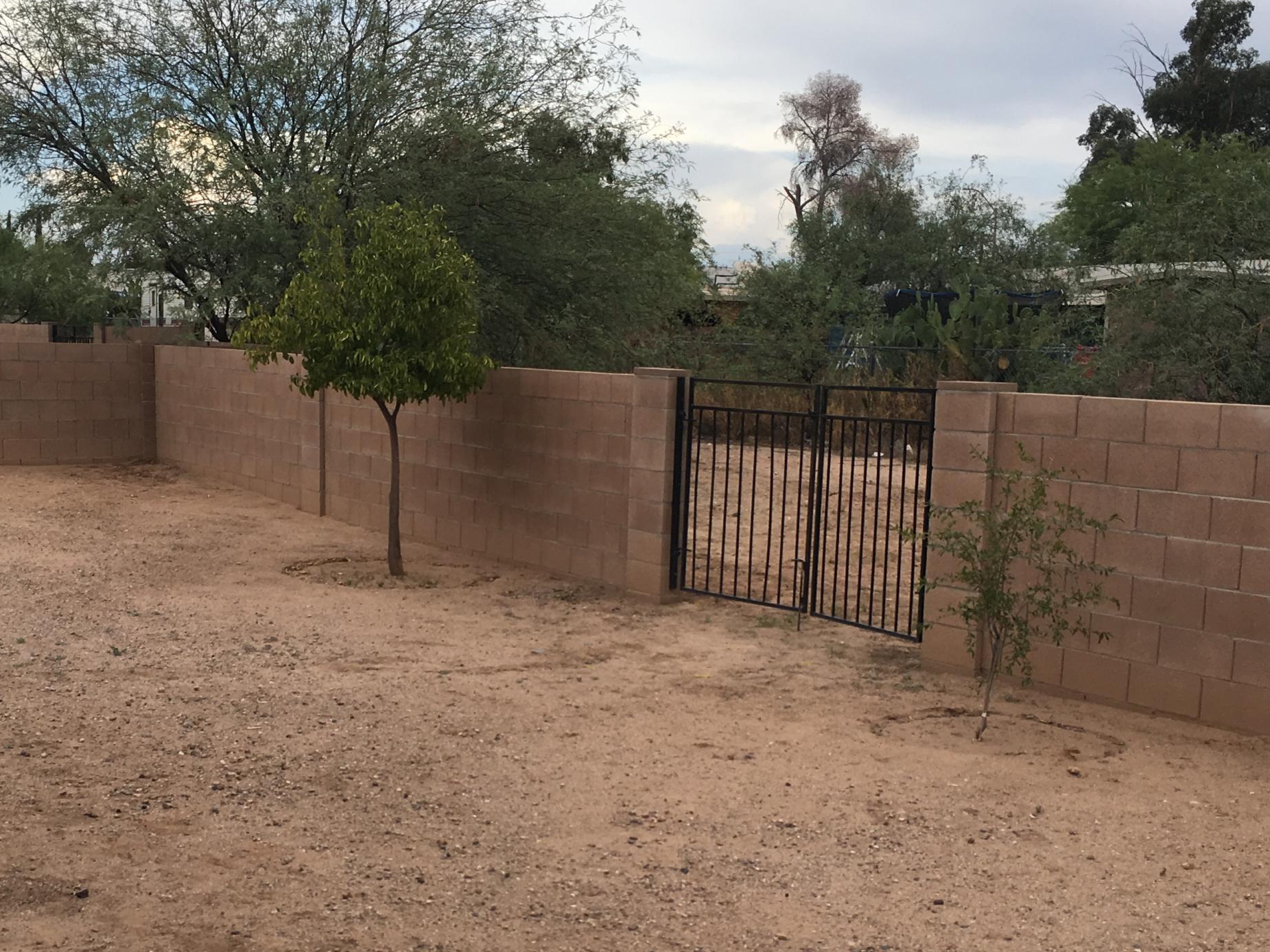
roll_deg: -0.7
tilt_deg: -9.1
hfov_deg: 40.2
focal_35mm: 47
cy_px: 630
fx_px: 1724
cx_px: 492
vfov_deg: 30.7
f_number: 2.2
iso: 25
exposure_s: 1/680
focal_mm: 4.15
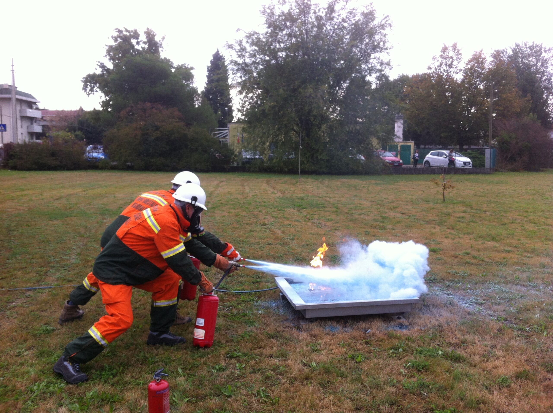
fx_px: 558
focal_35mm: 35
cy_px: 206
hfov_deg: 52.7
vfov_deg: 40.6
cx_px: 276
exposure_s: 1/193
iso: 80
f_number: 2.8
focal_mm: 3.85
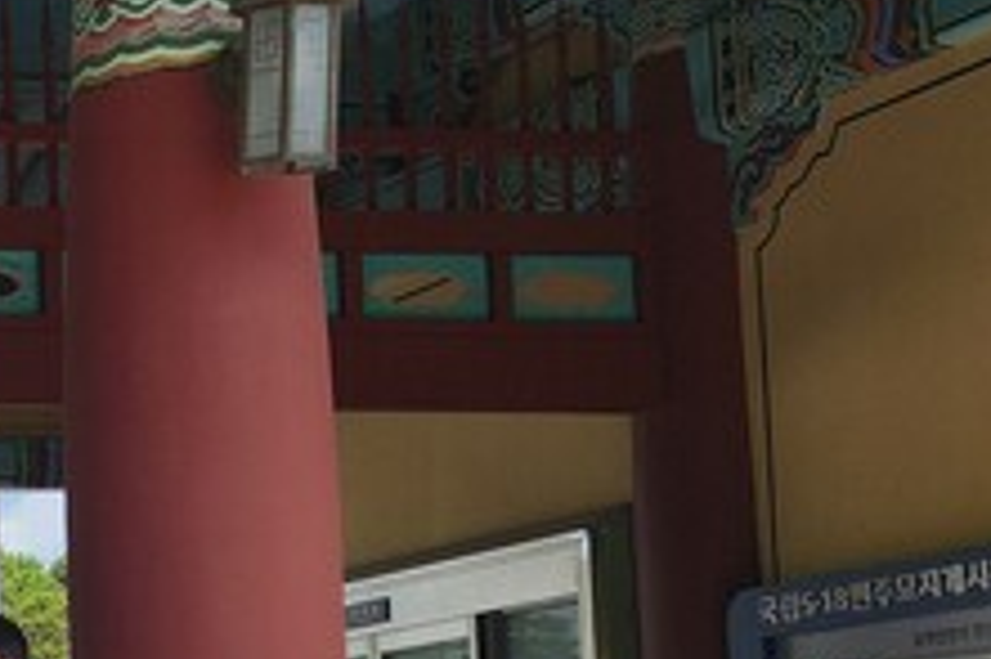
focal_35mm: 104
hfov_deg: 15.9
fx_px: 2861
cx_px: -928
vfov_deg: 13.0
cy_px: 681
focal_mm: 5.4
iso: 20
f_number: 1.8
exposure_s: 1/1728
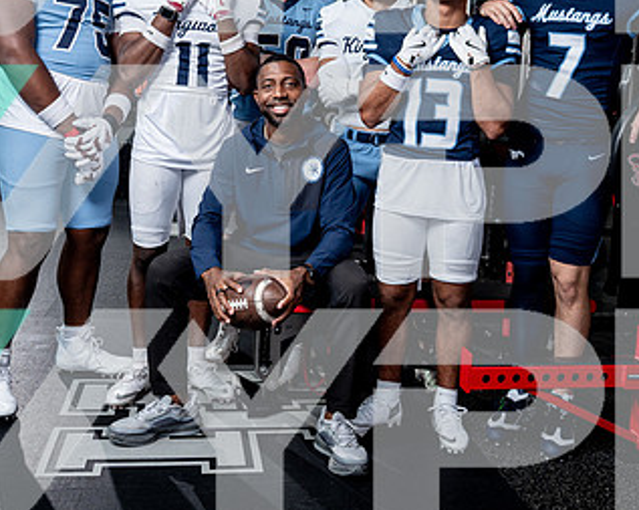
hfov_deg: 42.9
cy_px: 172
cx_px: 341
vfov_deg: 34.5
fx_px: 812
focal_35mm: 43
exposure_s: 1/250
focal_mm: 25
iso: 640
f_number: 8
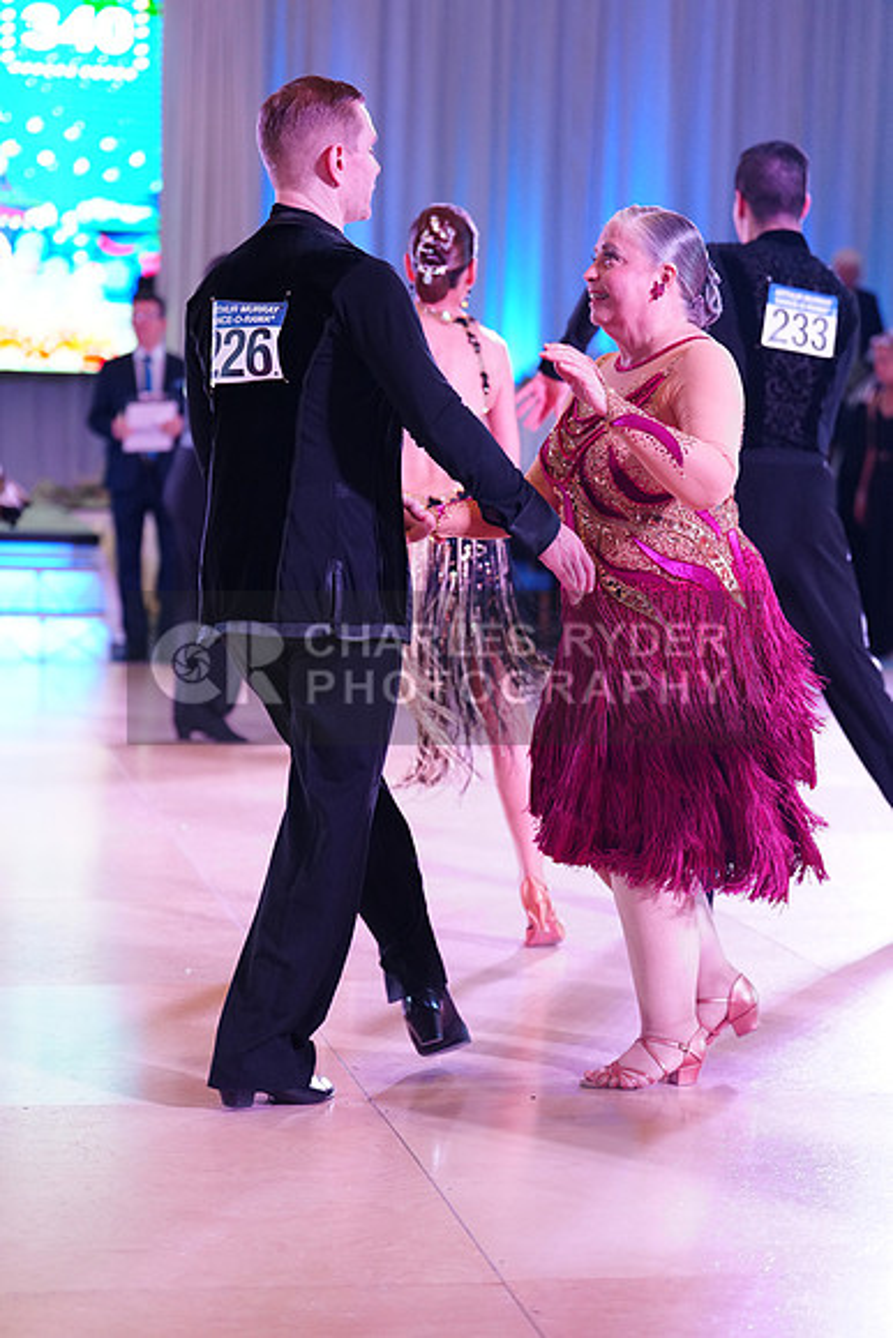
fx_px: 3235
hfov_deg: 15.7
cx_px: 446
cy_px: 669
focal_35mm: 87
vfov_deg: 23.4
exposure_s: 1/400
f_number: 2.8
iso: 2500
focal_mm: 87
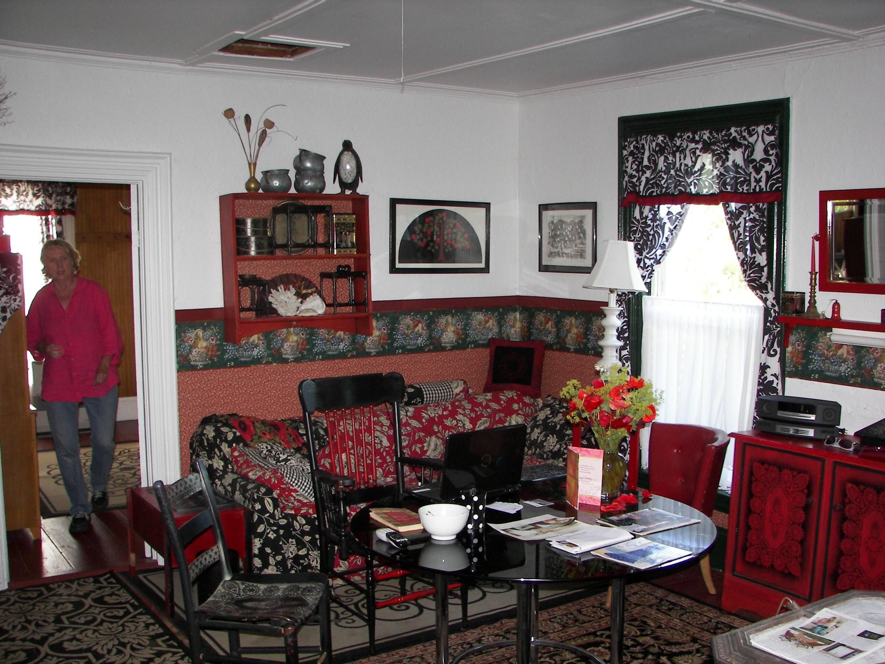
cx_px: 442
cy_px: 332
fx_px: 920
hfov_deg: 51.4
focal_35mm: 36
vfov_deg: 39.7
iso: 100
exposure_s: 1/30
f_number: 2.8
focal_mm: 6
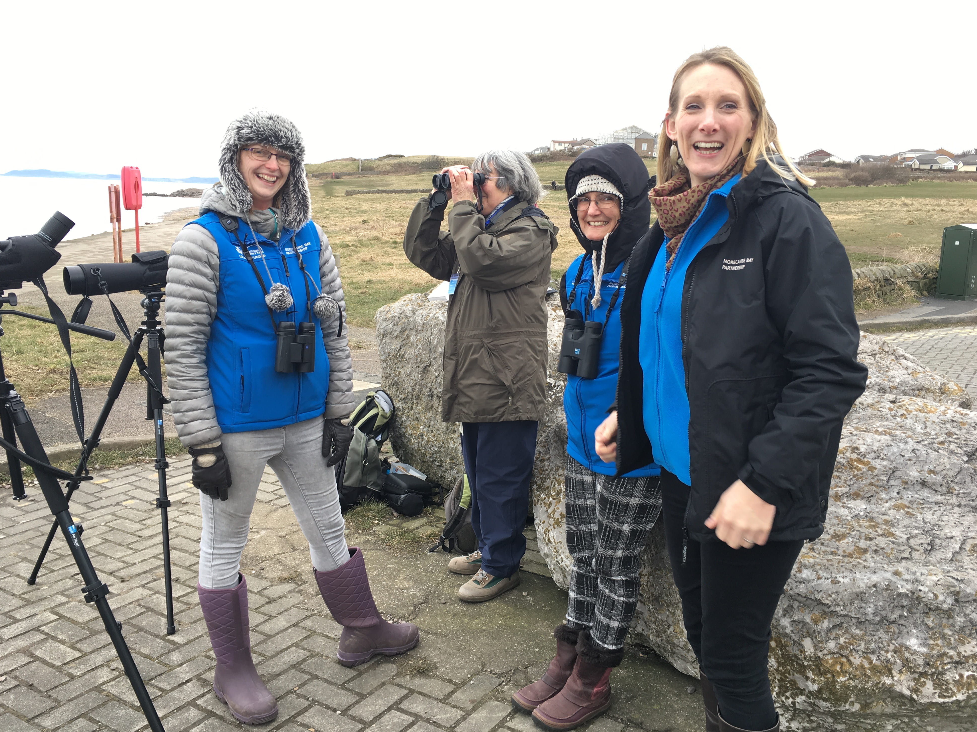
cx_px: 495
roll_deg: -1.3
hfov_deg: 60.0
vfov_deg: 46.8
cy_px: 356
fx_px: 847
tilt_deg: -9.7
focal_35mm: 30
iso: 25
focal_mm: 4.15
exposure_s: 1/129
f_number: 2.2
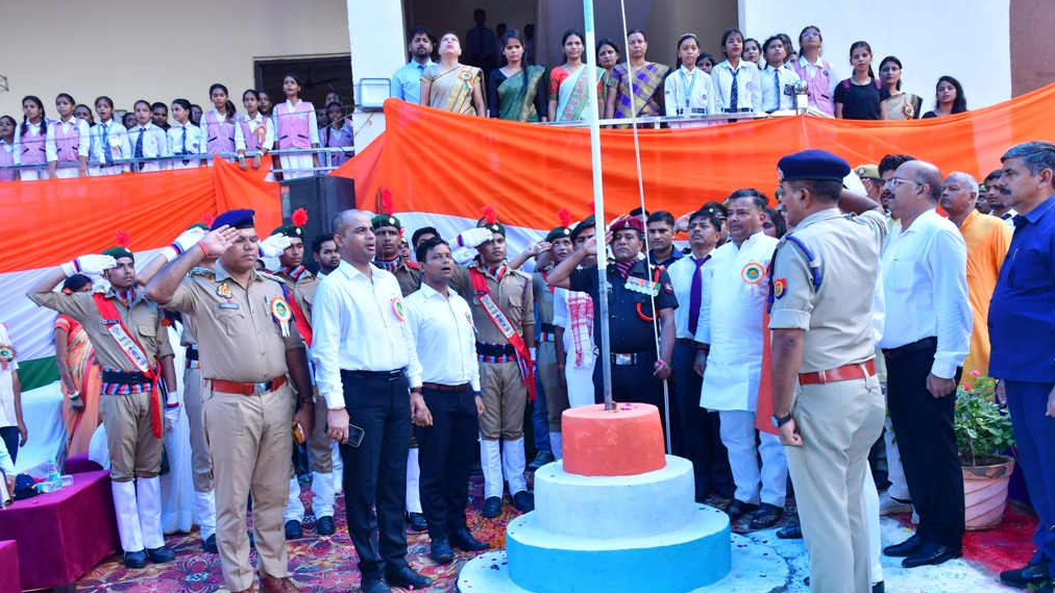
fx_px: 979
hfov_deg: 56.6
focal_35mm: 35
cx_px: 533
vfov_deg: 33.6
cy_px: 342
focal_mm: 22
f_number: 6.3
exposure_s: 1/160
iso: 400
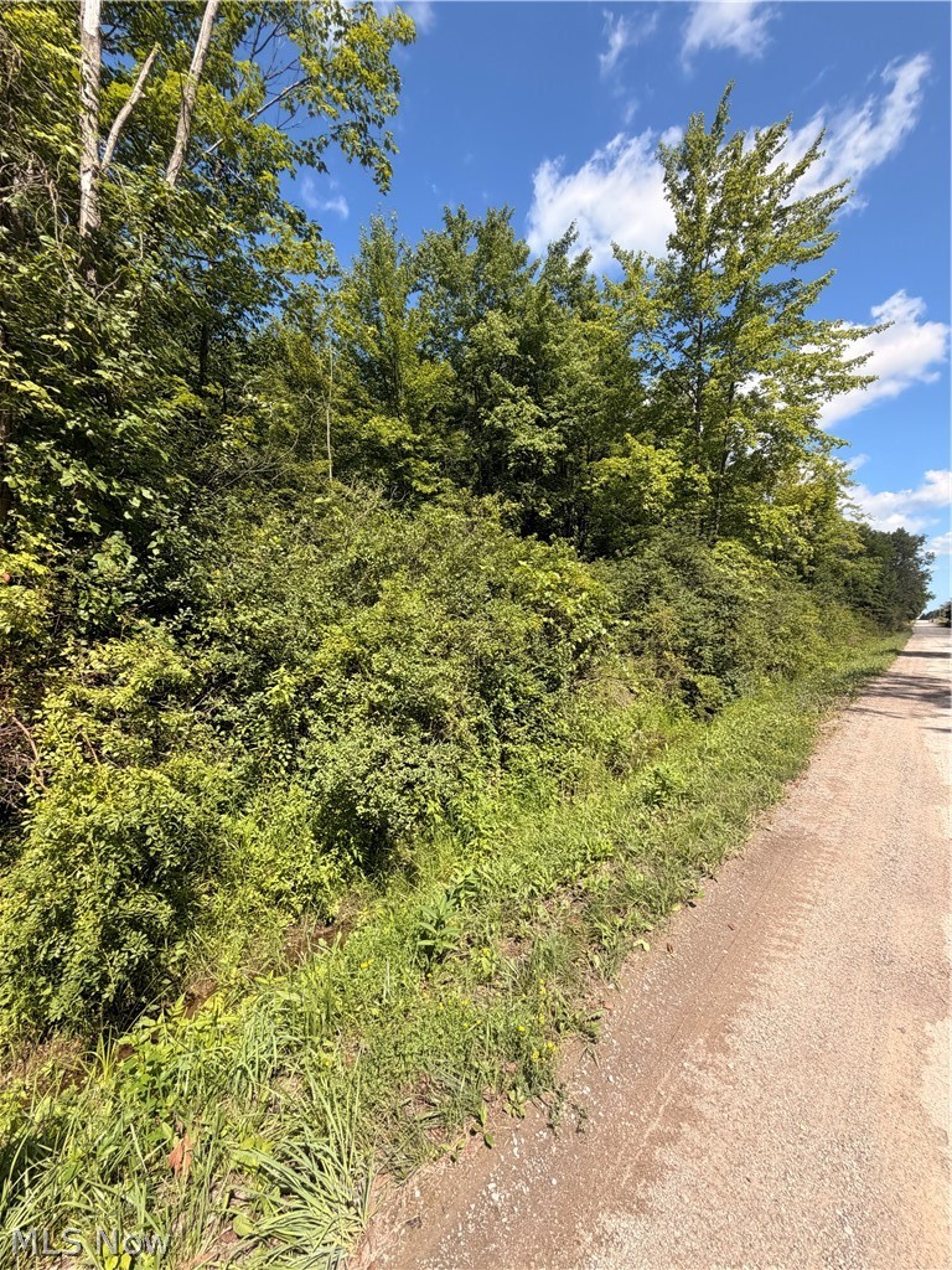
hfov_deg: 85.7
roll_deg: -1.0
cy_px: 635
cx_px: 476
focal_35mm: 14
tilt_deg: -4.5
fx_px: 513
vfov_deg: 102.1
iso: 40
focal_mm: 2.22
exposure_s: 1/770
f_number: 2.2
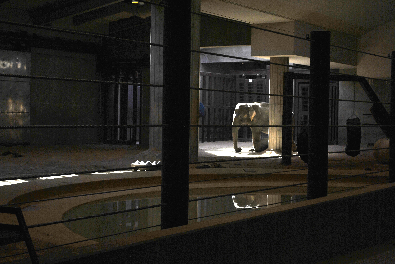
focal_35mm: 66
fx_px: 725
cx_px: 198
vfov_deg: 20.7
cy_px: 132
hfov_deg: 30.5
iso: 100
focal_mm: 44
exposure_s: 1/250
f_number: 5.3
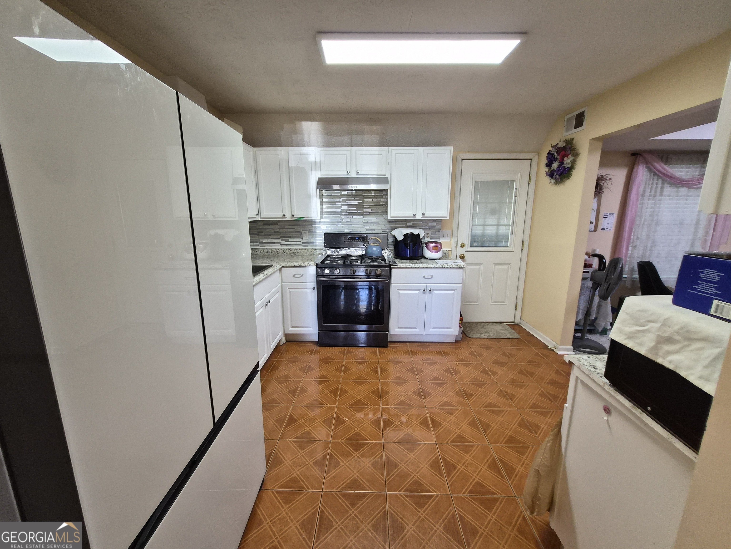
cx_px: 366
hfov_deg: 106.2
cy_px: 274
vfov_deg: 89.9
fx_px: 275
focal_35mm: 13
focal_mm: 1.7
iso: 125
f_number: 2.2
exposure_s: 1/60
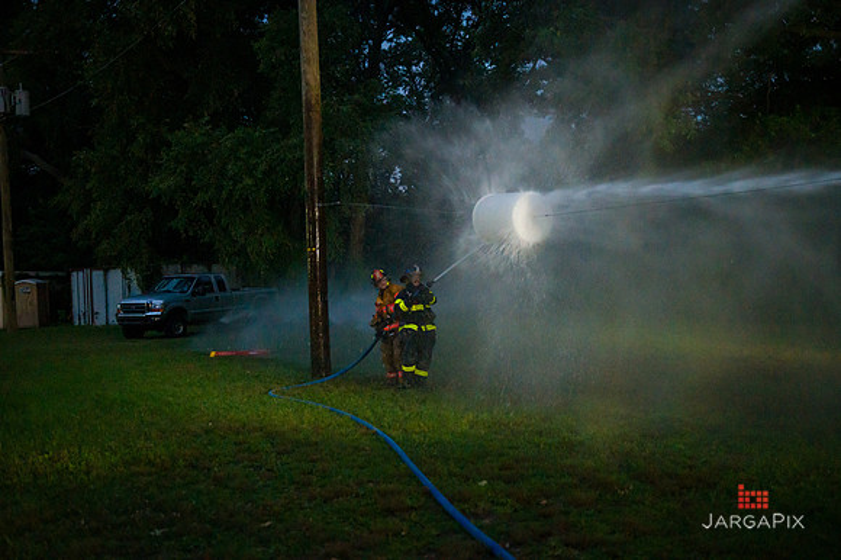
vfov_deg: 33.4
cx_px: 420
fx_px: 934
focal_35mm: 40
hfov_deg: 48.5
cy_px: 280
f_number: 3.2
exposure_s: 1/200
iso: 6400
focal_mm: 40
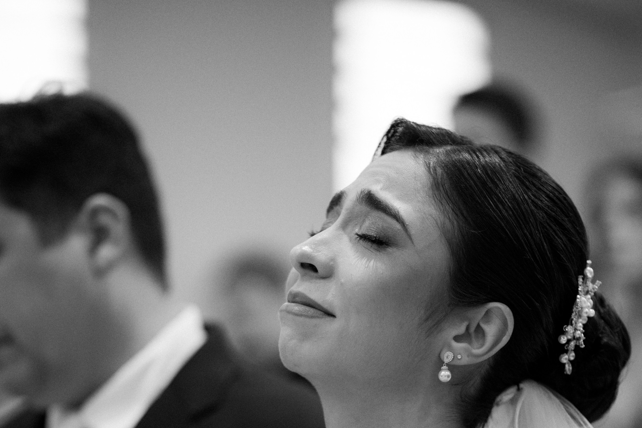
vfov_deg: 10.6
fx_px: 2282
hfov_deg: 16.0
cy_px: 454
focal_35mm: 128
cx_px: 322
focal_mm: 85
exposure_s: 1/320
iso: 2500
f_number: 2
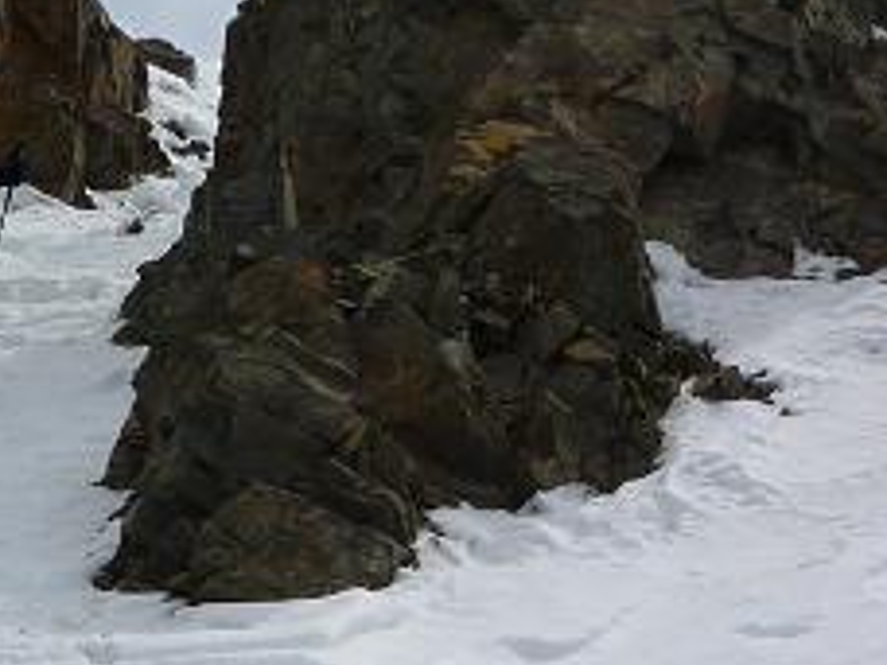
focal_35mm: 83
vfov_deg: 17.8
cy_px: 404
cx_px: 325
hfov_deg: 23.5
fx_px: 2127
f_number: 6.3
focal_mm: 5.2
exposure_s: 1/640
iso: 80
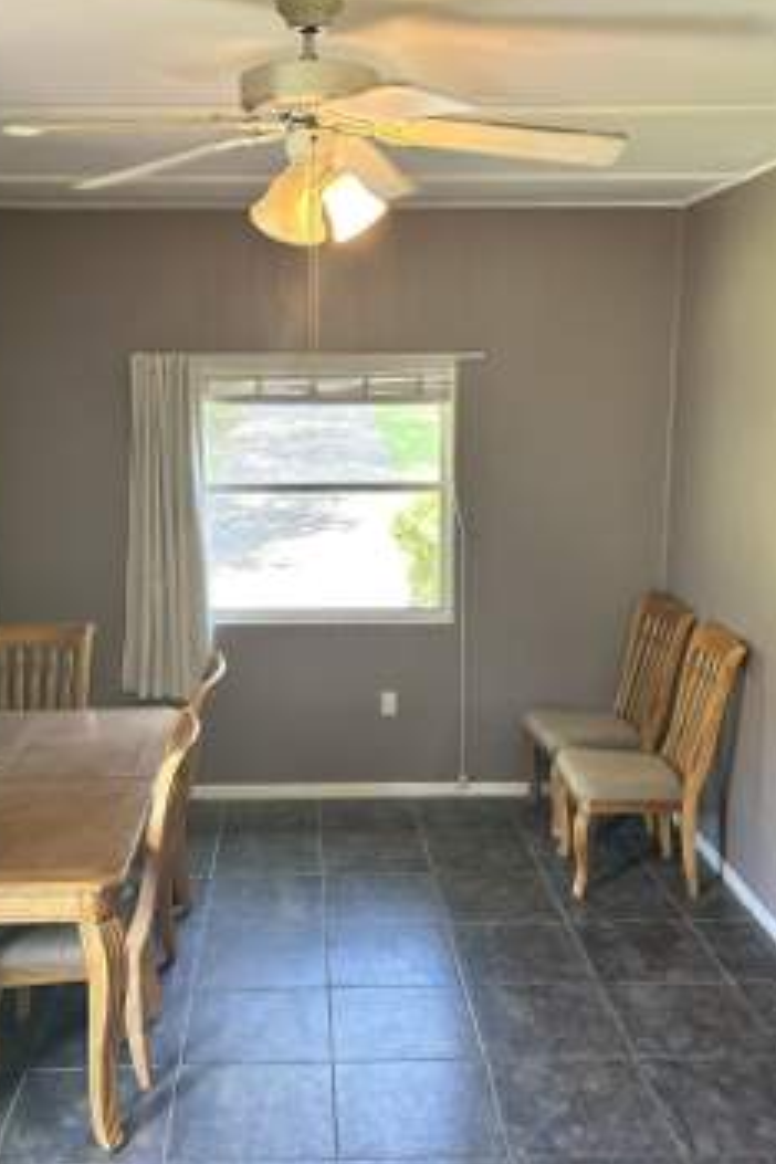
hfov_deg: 35.8
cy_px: 574
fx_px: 1196
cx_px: 322
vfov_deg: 51.9
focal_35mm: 37
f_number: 1.5
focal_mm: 5.7
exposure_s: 1/62
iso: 125
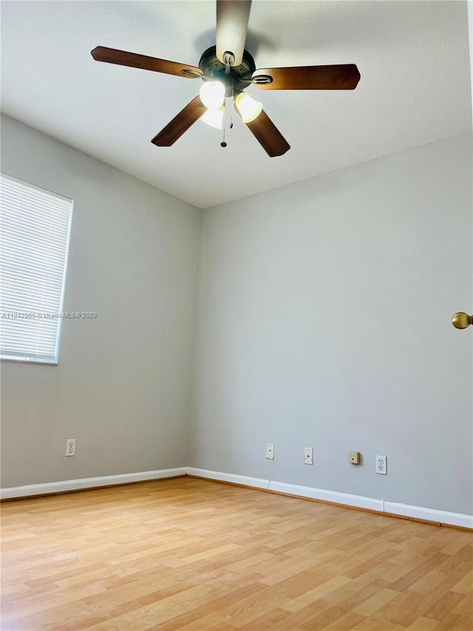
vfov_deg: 67.3
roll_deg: -1.2
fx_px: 474
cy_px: 316
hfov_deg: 53.1
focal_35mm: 26
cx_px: 236
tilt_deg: +9.3
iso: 100
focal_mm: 4.2
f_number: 1.6
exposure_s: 1/120
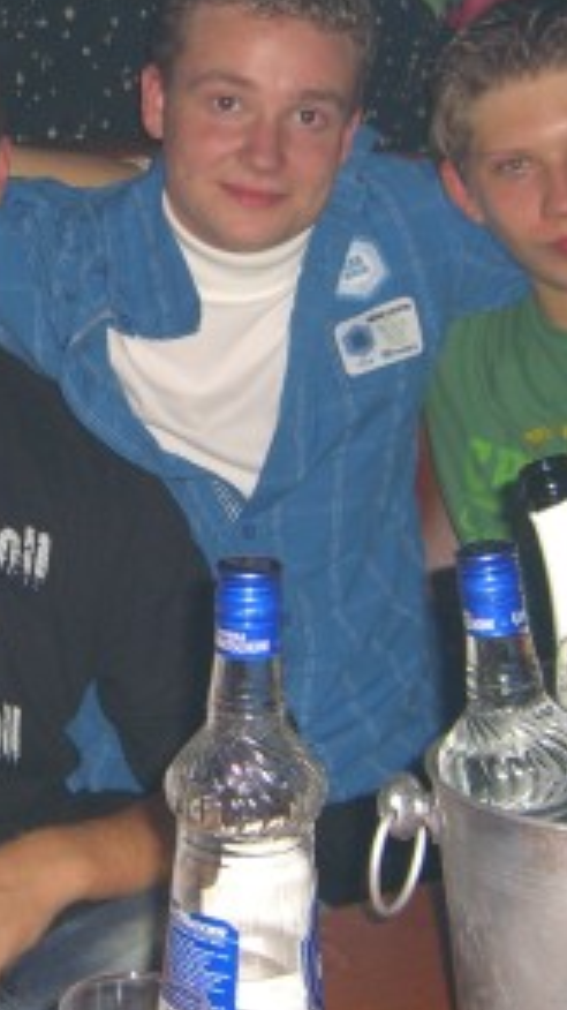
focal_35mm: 85
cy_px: 432
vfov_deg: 25.0
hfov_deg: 14.1
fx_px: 2275
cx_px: 118
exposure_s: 1/60
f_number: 2.8
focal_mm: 7.9
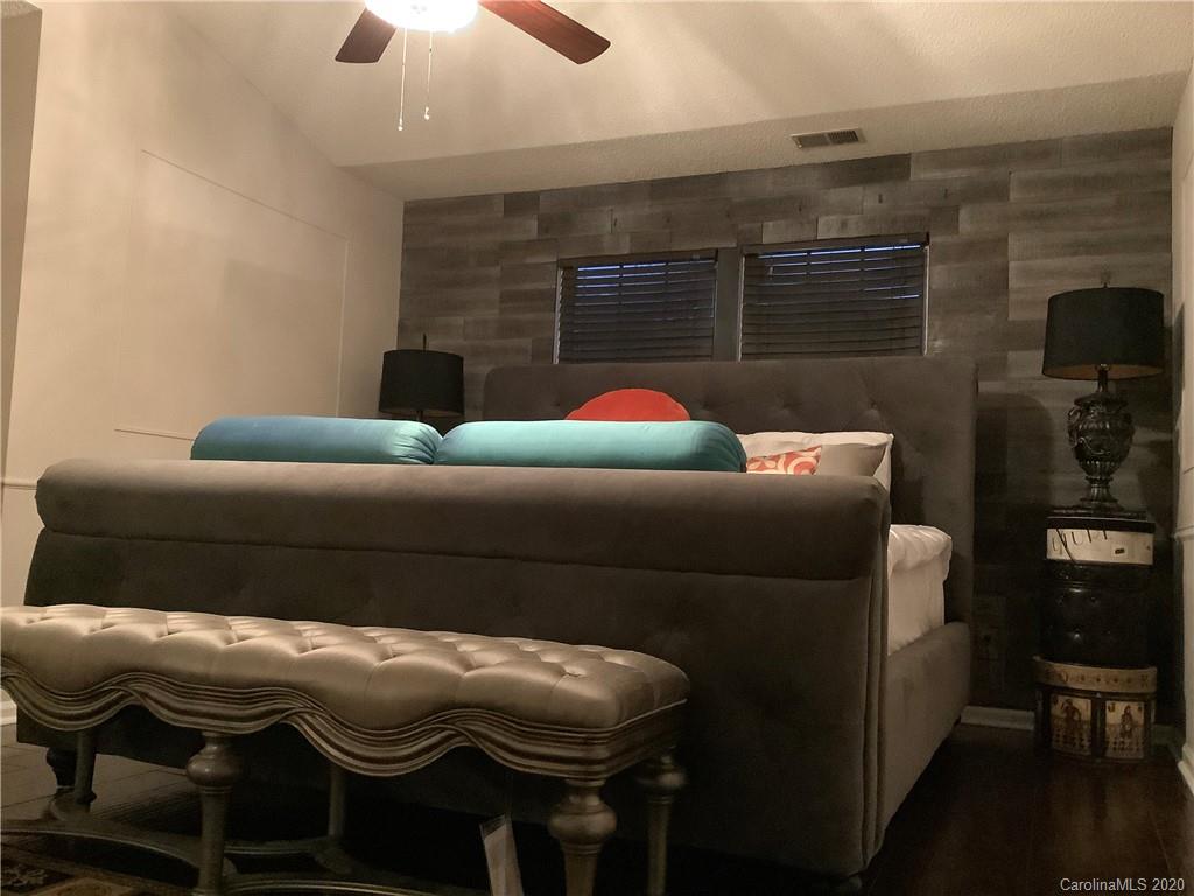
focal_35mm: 31
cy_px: 448
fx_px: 1069
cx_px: 597
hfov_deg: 58.4
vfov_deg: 45.4
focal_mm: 3.3
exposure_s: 1/15
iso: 640
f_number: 2.4
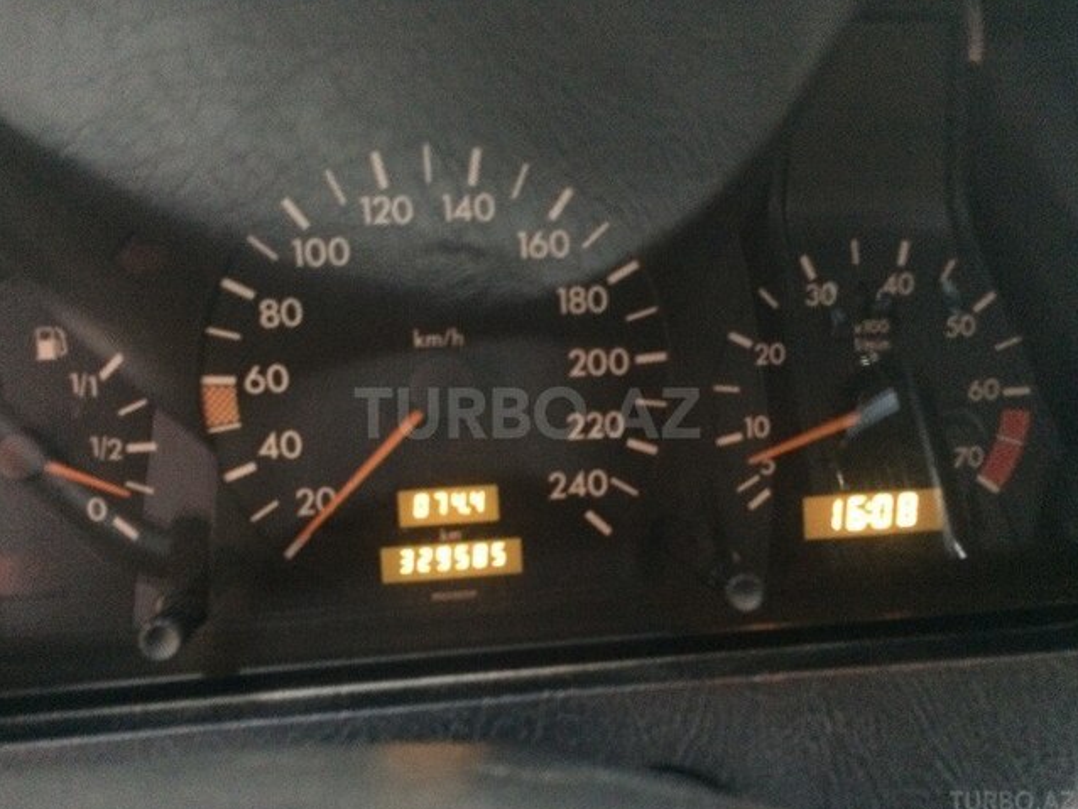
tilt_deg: -23.3
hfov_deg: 59.9
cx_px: 527
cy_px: 413
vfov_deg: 46.8
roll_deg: +1.2
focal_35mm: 30
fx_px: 935
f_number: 2.2
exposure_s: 1/17
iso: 500
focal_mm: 4.15
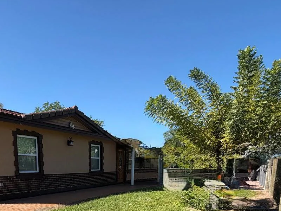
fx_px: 227
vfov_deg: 43.6
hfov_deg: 62.0
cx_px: 96
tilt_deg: -9.0
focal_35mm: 28
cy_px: 205
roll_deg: +0.7
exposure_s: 1/770
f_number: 2.2
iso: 40
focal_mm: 2.22
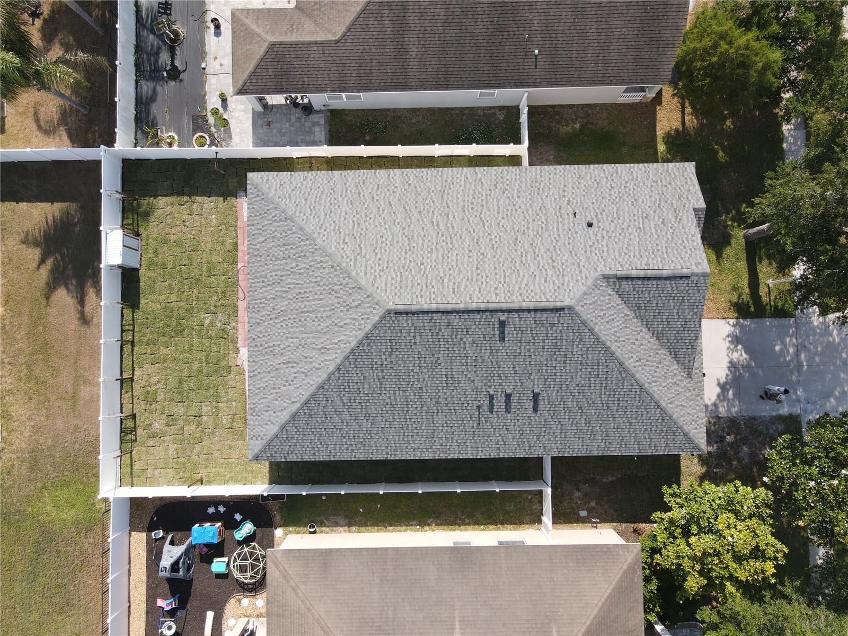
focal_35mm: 24
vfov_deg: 56.8
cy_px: 318
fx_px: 588
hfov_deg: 71.6
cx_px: 424
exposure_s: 1/25
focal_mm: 4.5
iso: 100
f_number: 2.8
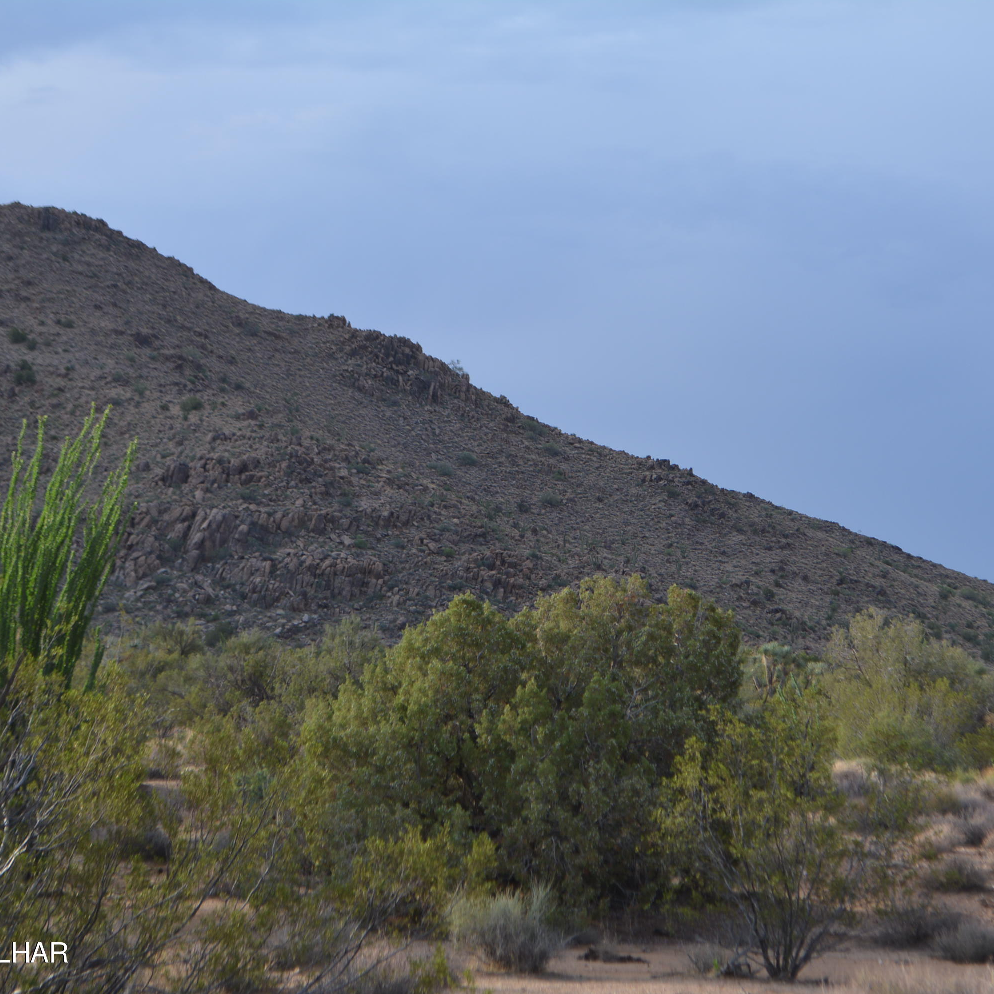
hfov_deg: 16.4
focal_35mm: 106
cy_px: 499
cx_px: 650
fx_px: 3432
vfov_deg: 16.5
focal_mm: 55
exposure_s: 1/200
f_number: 7.1
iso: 200
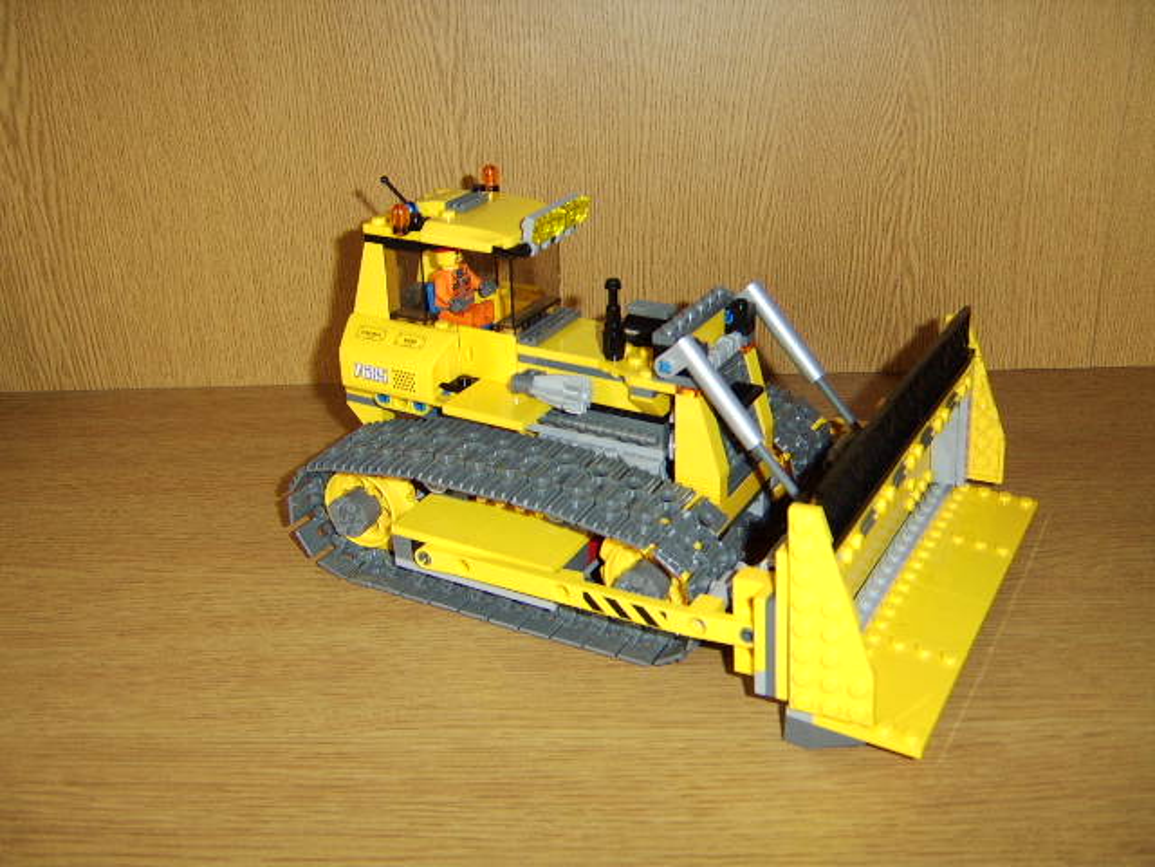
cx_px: 578
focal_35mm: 31
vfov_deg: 45.4
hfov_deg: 58.4
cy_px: 434
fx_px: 1034
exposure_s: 1/30
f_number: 2.7
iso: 200
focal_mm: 8.13
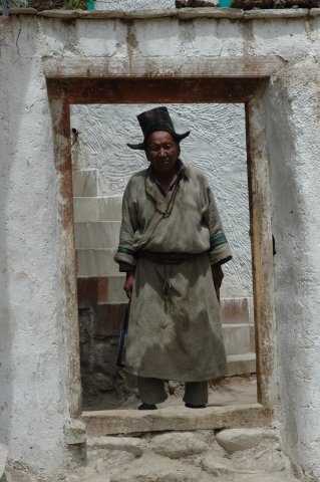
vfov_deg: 26.0
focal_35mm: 78
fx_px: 1042
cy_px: 241
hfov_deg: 17.5
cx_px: 160
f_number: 14
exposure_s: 1/125
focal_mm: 52
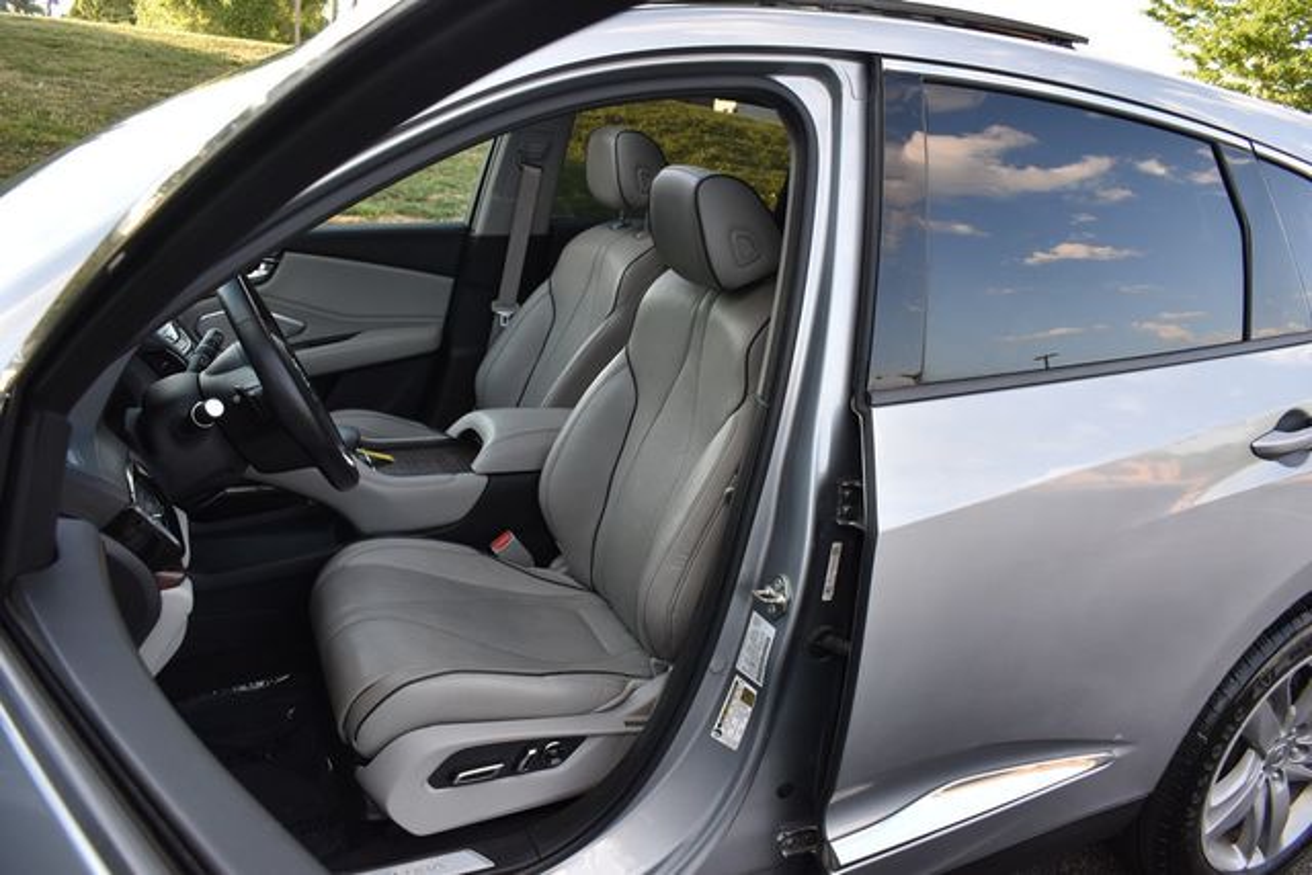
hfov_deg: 67.4
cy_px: 438
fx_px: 984
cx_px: 656
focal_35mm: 27
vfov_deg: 48.0
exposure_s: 1/250
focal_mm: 18
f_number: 5.6
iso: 400
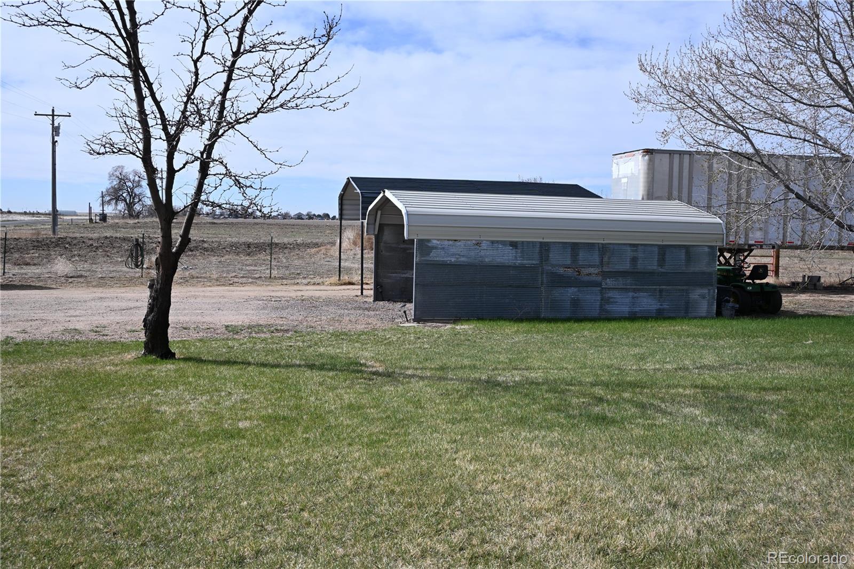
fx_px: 872
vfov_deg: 36.2
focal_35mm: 37
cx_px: 427
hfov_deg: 52.2
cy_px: 284
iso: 100
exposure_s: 1/400
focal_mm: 24.5
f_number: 8
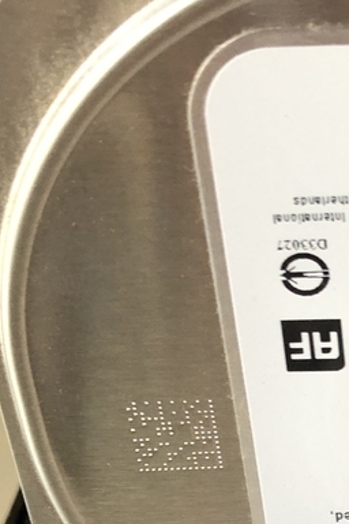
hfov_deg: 14.2
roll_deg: +2.0
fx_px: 1323
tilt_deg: -37.8
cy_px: 549
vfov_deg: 21.4
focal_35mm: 91
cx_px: 494
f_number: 1.8
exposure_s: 1/15
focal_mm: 3.99
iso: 40
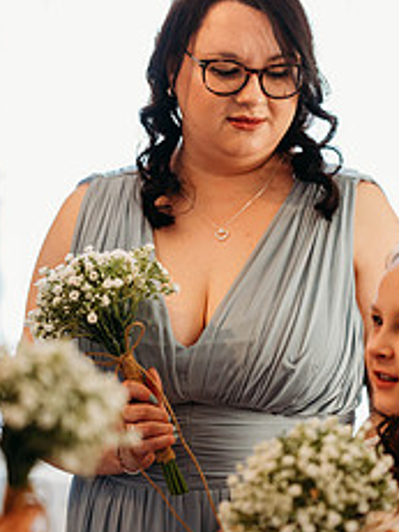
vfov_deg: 12.4
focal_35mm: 159
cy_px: 329
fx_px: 2446
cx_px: 225
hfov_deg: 9.3
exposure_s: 1/200
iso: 1600
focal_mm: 85
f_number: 1.8
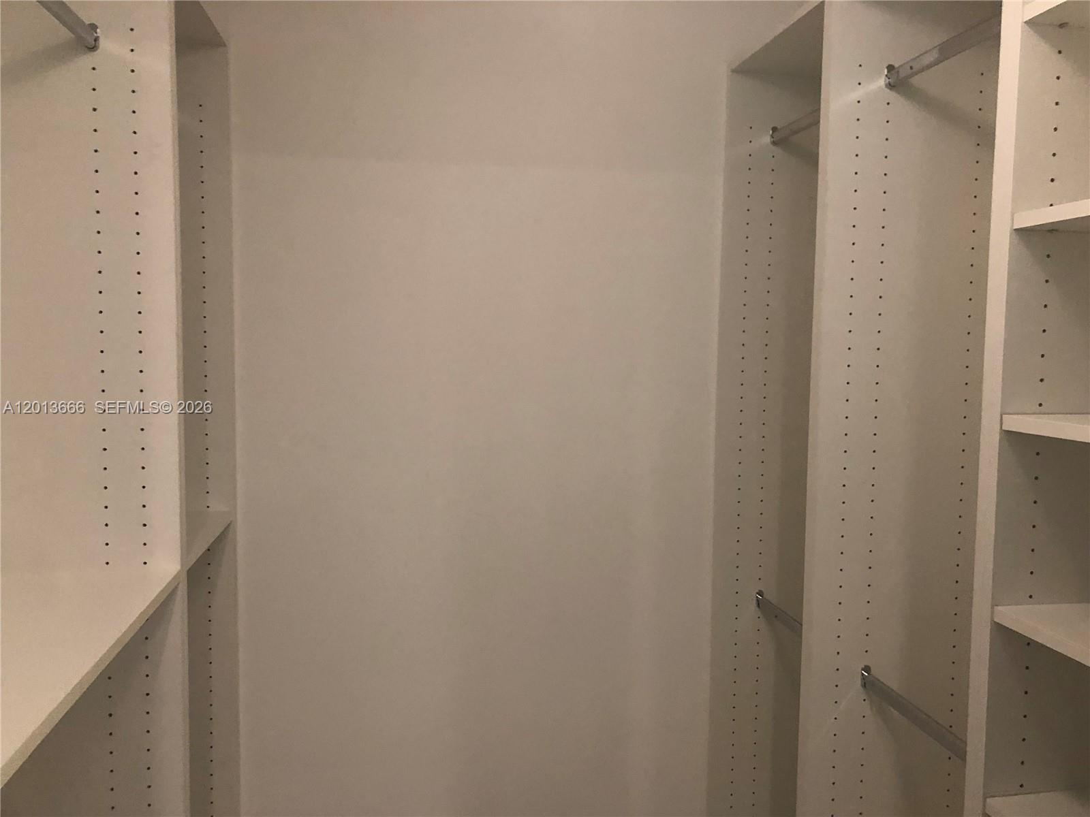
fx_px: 882
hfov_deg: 63.4
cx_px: 545
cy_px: 408
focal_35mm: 28
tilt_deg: -5.3
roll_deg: -1.3
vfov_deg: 49.7
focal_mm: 3.99
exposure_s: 1/15
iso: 80
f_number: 1.8
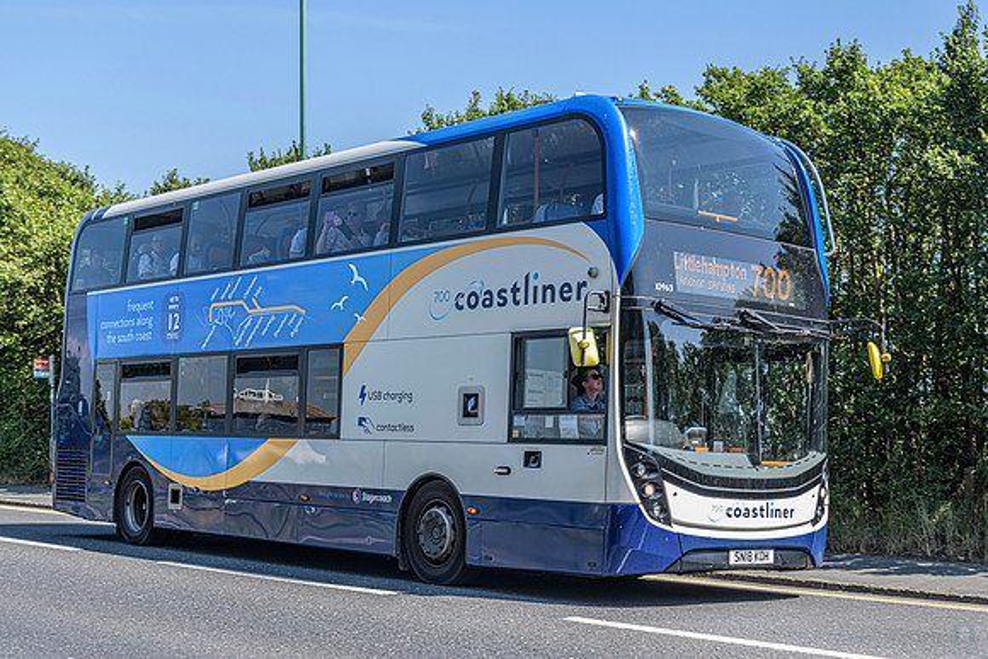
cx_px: 604
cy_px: 403
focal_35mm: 54
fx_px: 1476
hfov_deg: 36.8
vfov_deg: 25.1
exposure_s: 1/200
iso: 64
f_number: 5.6
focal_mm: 44
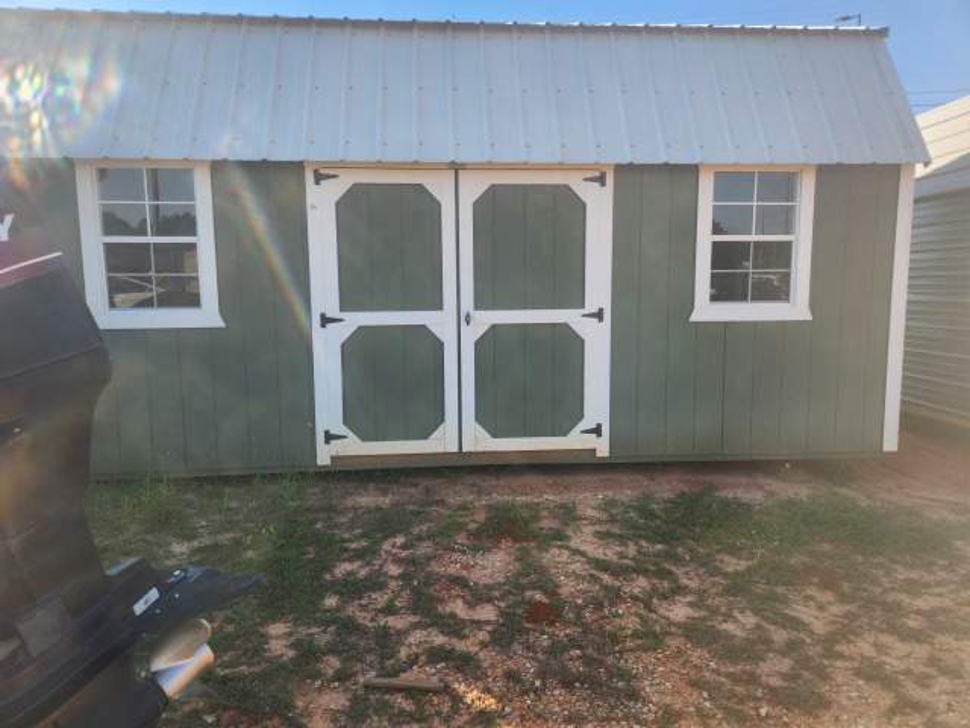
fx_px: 644
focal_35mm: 23
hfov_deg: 73.9
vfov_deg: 58.9
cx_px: 485
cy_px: 364
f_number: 1.8
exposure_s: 1/522
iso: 20
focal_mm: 5.4
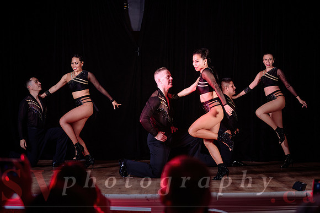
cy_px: 94
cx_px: 181
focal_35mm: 94
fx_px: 839
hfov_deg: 21.6
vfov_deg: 14.5
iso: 400
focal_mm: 82
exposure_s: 1/200
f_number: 3.2
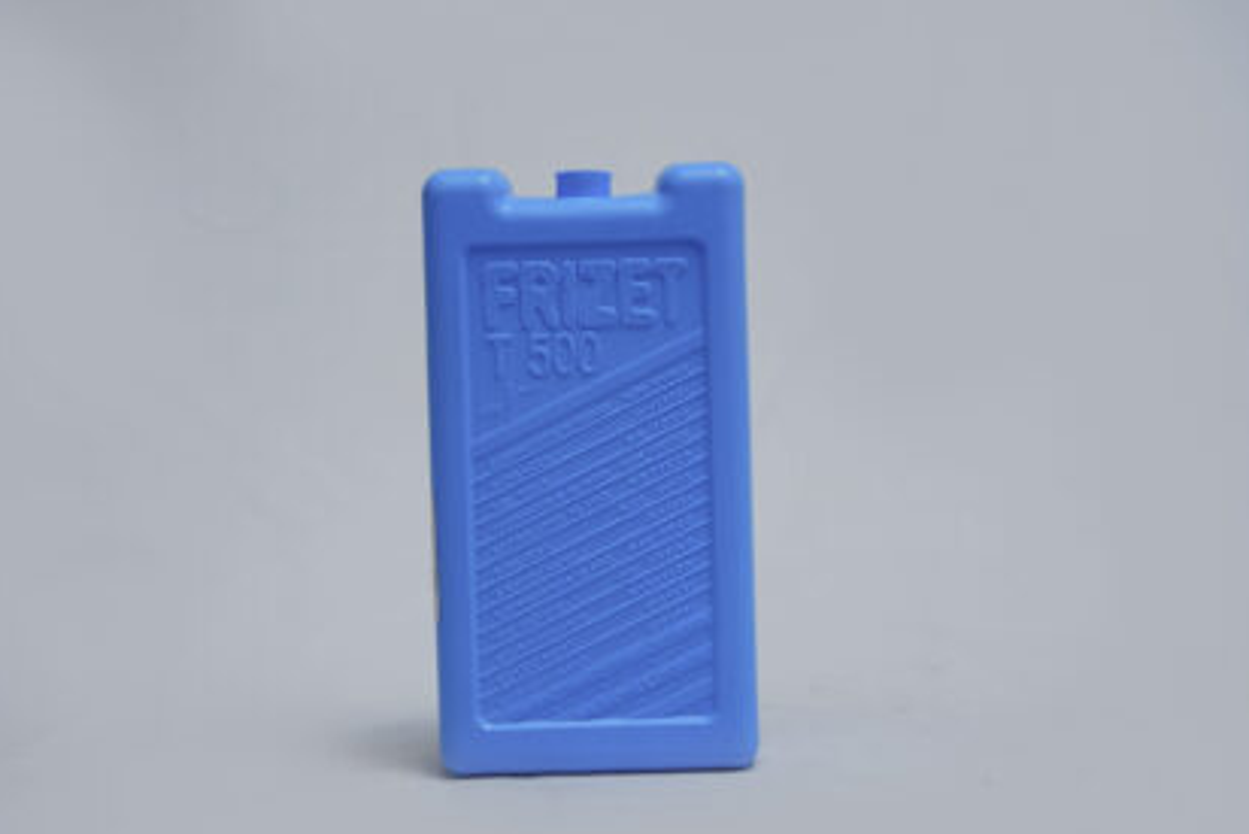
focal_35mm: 73
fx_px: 2533
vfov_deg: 18.7
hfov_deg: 27.7
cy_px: 426
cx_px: 612
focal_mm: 70
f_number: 16
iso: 6400
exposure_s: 1/160
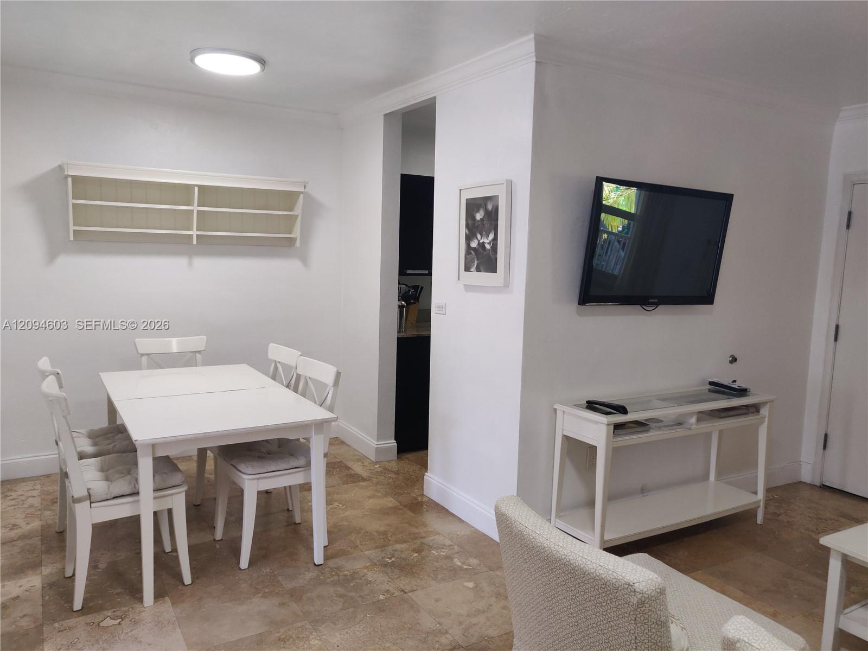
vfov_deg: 54.9
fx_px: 627
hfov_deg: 69.4
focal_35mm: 25
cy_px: 326
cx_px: 434
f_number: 1.7
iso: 400
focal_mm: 4.25
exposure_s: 1/50
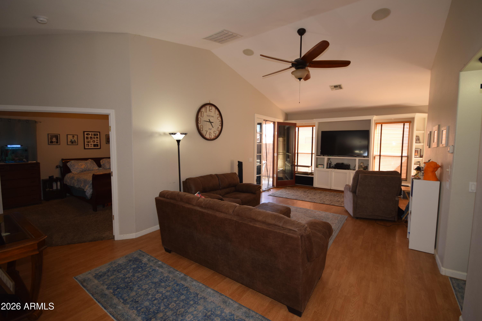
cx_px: 241
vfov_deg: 77.3
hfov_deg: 100.4
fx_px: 201
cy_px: 160
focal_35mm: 15
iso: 450
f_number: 4
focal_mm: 10
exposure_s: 1/60
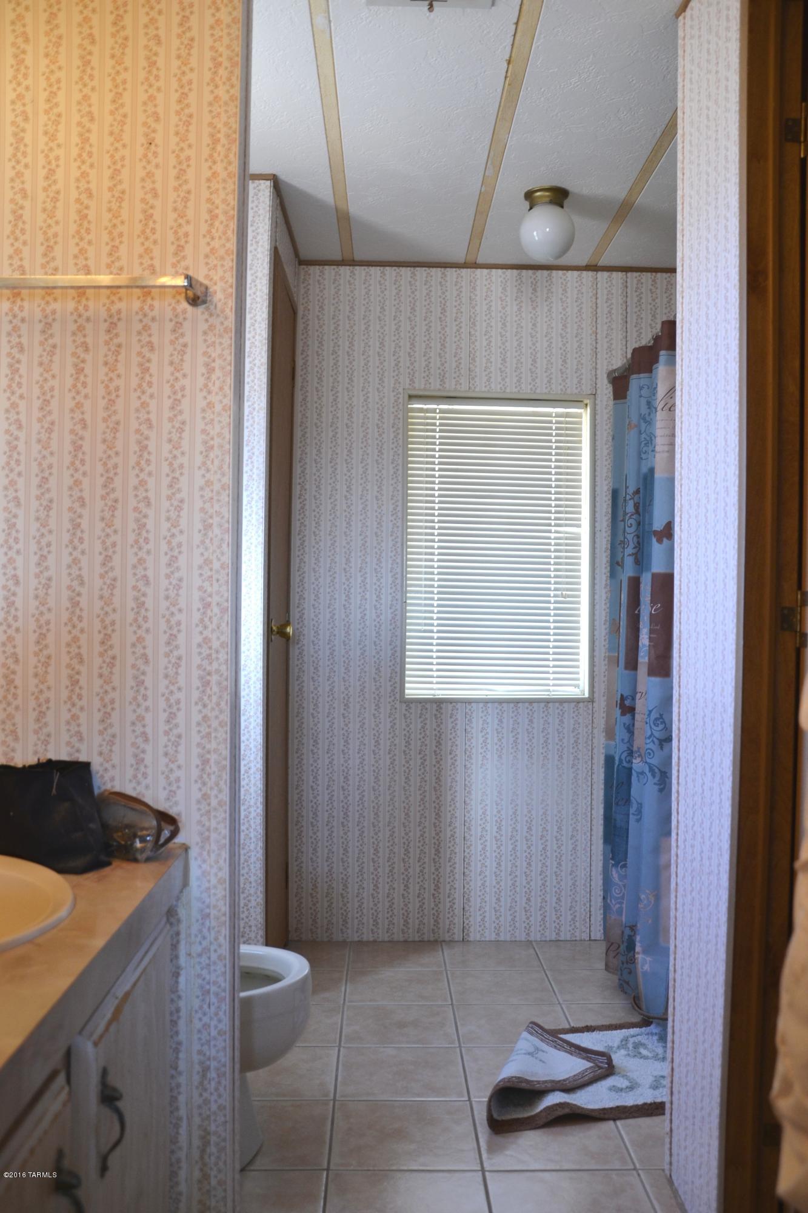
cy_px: 606
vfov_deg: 59.5
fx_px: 1061
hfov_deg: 41.7
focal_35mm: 32
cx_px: 404
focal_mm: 21
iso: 400
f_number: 3.8
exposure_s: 1/60
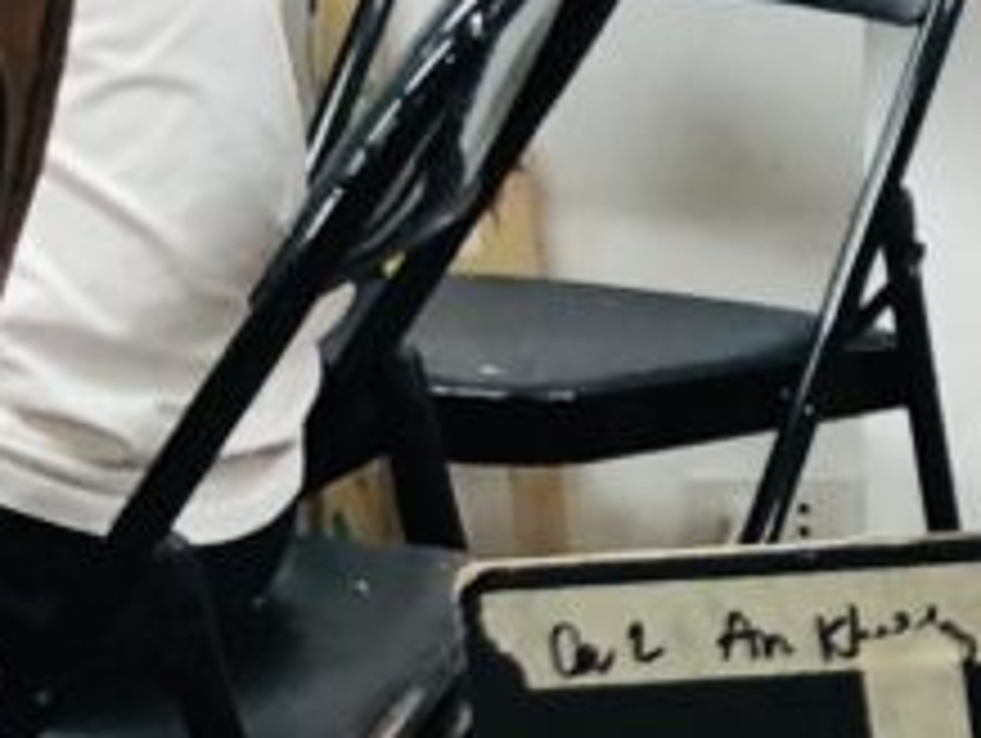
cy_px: 290
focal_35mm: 171
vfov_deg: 8.7
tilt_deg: -8.3
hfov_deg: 10.5
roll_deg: -2.9
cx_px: 2007
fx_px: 4851
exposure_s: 1/120
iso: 125
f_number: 1.8
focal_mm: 4
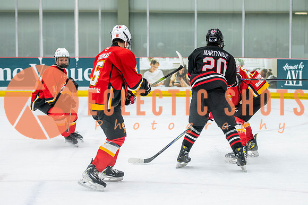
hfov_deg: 16.9
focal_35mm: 121
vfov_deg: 11.4
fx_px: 1033
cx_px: 185
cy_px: 123
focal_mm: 82
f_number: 3.2
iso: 2000
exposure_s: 1/640
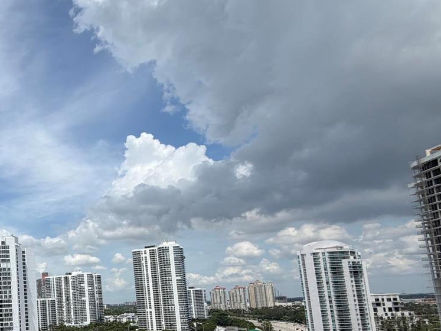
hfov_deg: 47.1
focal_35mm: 30
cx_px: -22
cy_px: 261
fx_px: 382
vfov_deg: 44.7
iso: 20
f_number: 2.2
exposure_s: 1/1312
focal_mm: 2.22
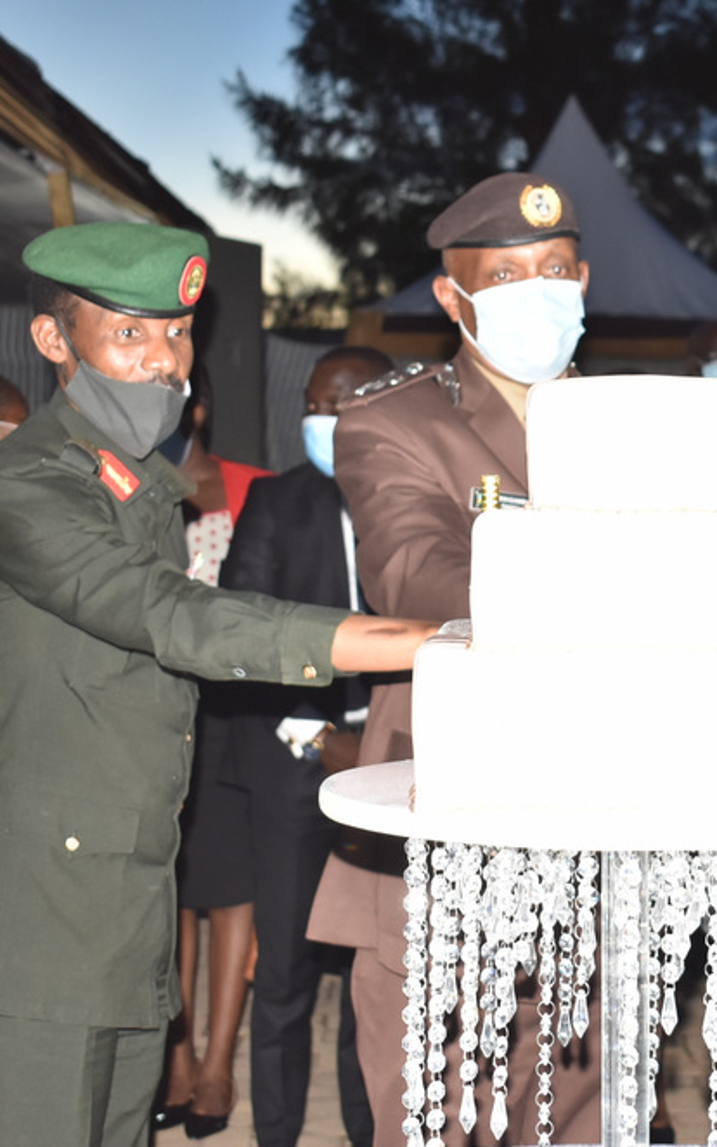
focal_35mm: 74
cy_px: 576
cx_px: 720
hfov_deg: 17.2
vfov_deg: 27.8
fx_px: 2313
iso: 640
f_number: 4.5
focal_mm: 32
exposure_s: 1/60
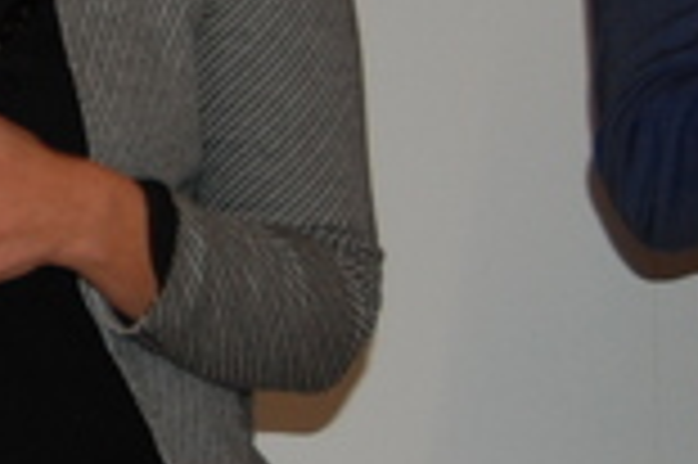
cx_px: -653
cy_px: -234
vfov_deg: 5.9
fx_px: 4455
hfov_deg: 8.5
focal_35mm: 230
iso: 400
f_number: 4.8
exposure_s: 1/60
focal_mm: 38
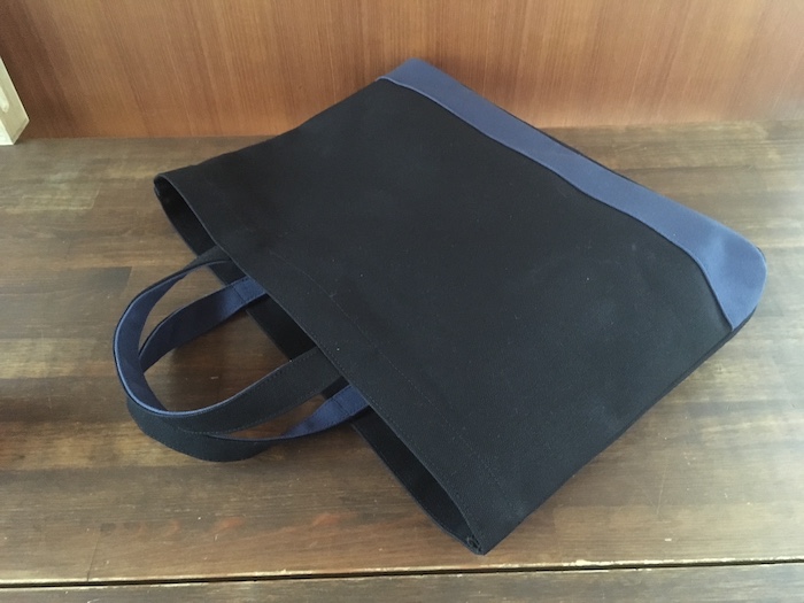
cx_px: 402
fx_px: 674
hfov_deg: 61.7
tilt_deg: -47.1
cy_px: 302
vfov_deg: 48.2
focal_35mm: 29
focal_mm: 4.15
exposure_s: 1/15
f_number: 2.2
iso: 640
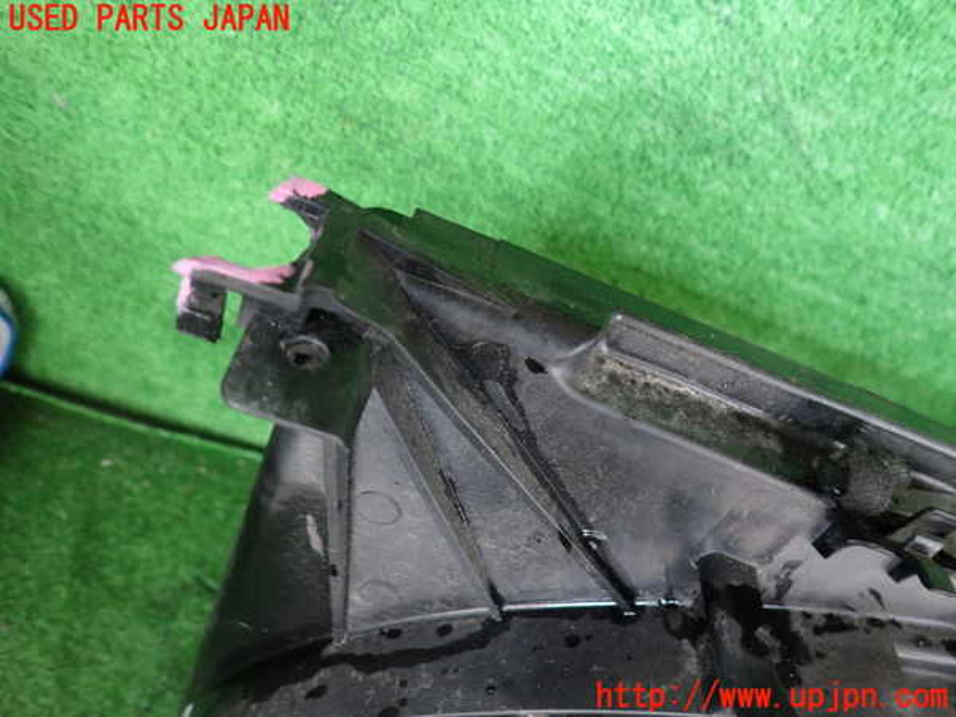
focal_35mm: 25
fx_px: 690
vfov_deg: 54.9
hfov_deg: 69.4
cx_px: 478
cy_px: 358
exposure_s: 1/40
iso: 200
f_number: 2
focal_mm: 4.5
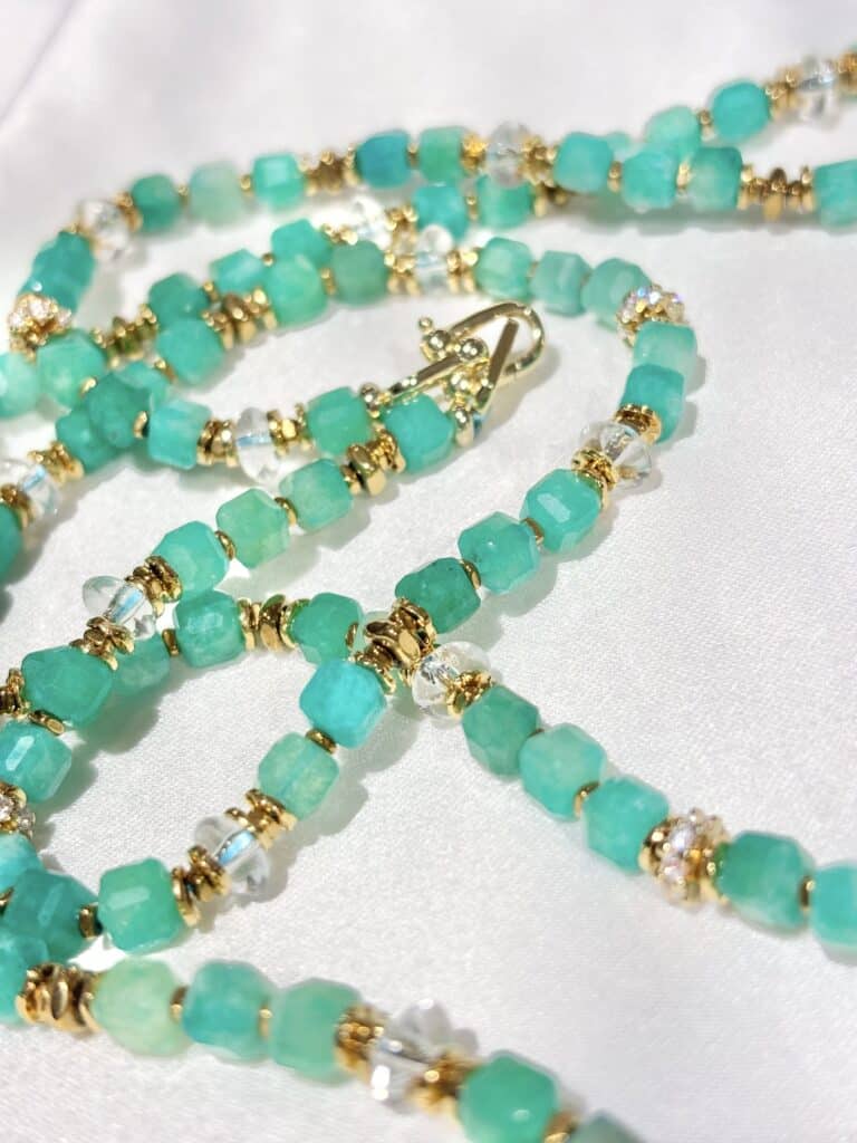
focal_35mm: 52
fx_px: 1717
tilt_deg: -33.6
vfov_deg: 36.8
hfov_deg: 28.0
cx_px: 428
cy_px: 572
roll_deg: +9.4
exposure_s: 1/301
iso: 32
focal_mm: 5.96
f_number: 1.6
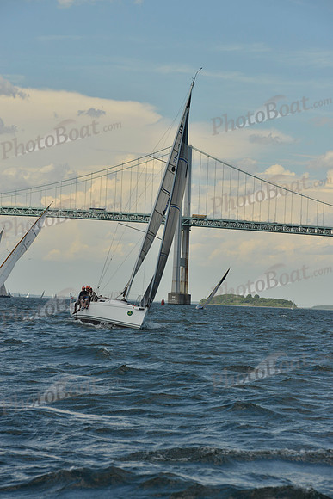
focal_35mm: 110
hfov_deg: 12.5
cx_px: 166
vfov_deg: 18.6
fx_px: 1525
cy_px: 250
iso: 280
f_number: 8
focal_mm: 110
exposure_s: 1/1600
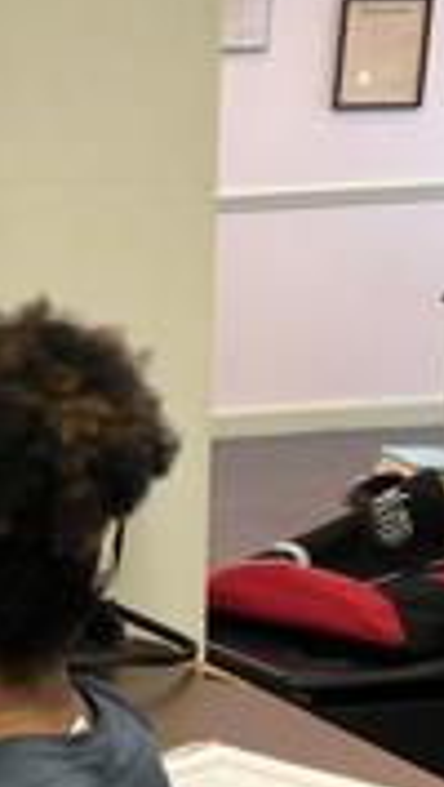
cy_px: 534
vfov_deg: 19.4
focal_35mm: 110
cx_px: -861
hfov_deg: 9.1
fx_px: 2295
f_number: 1.8
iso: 40
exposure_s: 1/15
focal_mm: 4
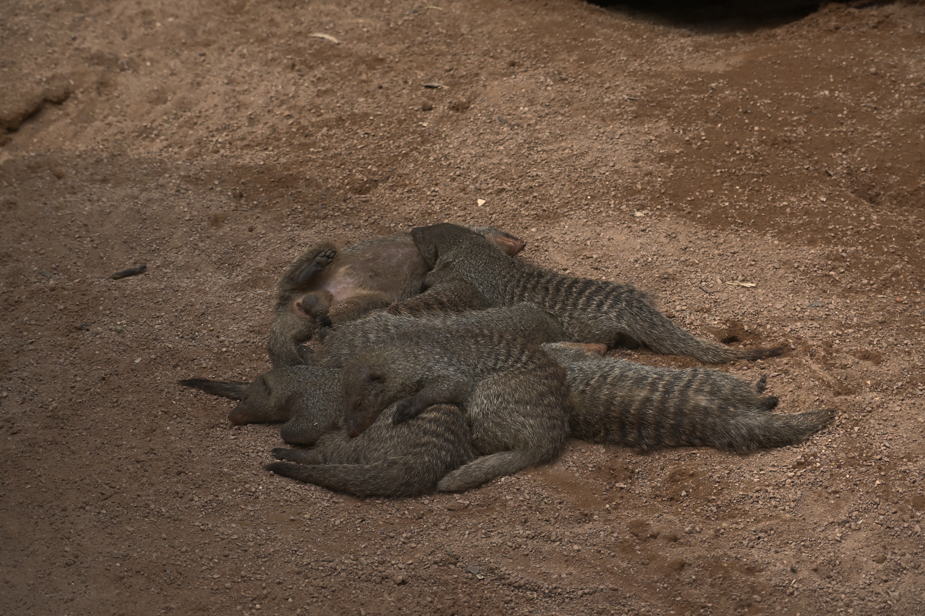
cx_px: 462
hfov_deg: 20.6
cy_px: 308
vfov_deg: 13.8
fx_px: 2544
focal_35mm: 99
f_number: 6.3
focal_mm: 66
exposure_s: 1/640
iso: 400
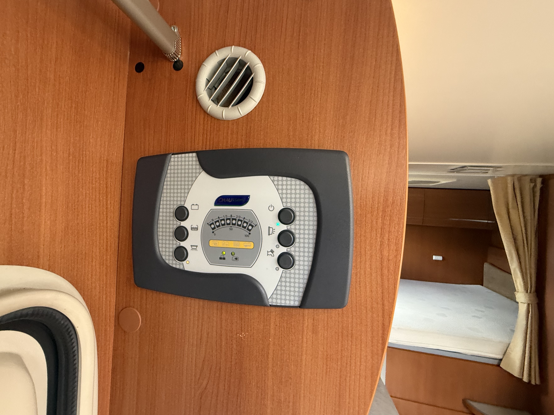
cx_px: 256
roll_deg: -1.5
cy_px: 200
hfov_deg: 94.3
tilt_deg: +2.0
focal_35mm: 16
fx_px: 256
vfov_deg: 78.1
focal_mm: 2.22
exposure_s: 1/60
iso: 400
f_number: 2.2
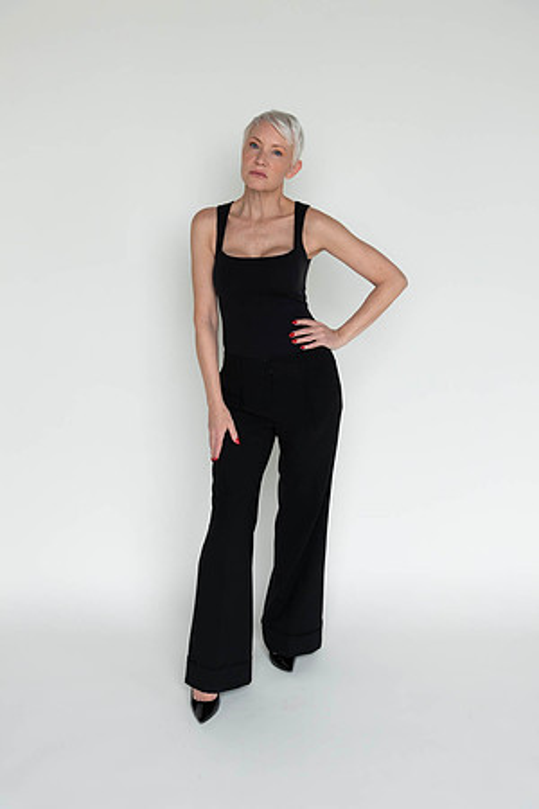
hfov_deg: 35.1
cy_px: 404
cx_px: 270
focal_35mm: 38
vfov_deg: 50.7
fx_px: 853
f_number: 6.3
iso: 640
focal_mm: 38
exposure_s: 1/125
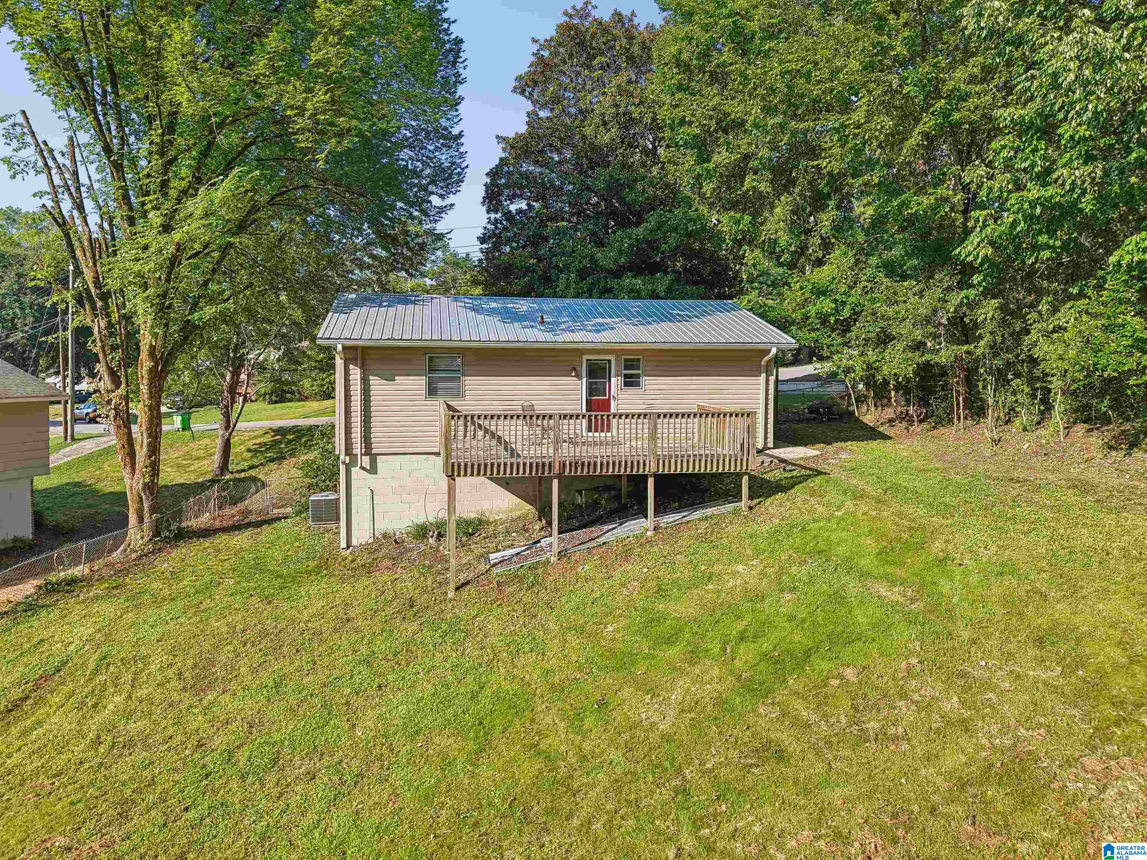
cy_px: 430
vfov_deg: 56.8
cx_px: 574
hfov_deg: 71.6
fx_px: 795
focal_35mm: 24
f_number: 1.8
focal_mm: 8.7
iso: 110
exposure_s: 1/1250
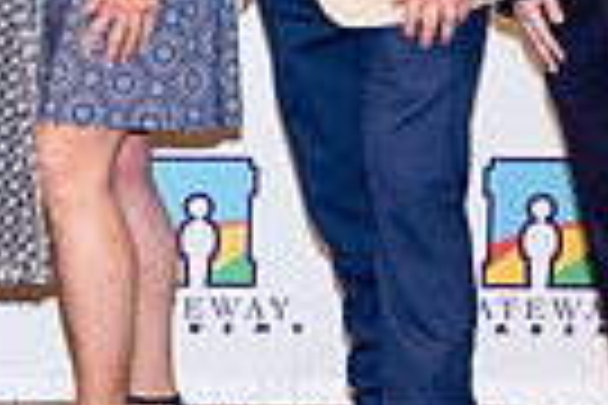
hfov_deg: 10.8
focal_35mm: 186
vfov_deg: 7.3
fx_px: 3141
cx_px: -171
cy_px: -110
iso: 800
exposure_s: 1/200
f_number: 5.6
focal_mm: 42
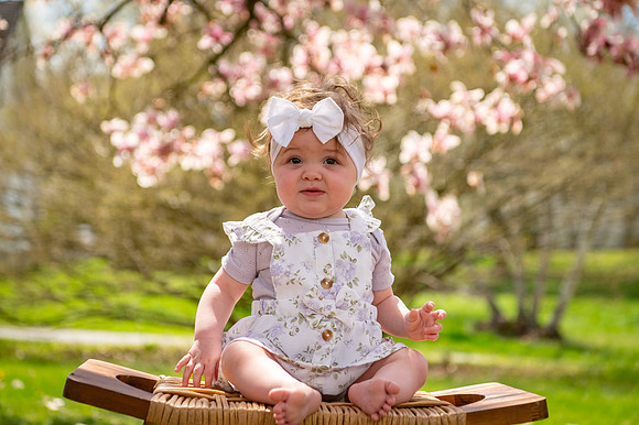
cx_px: 325
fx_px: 1384
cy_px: 158
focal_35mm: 78
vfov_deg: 17.4
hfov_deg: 26.0
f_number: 3.5
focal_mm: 62
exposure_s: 1/4000
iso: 400
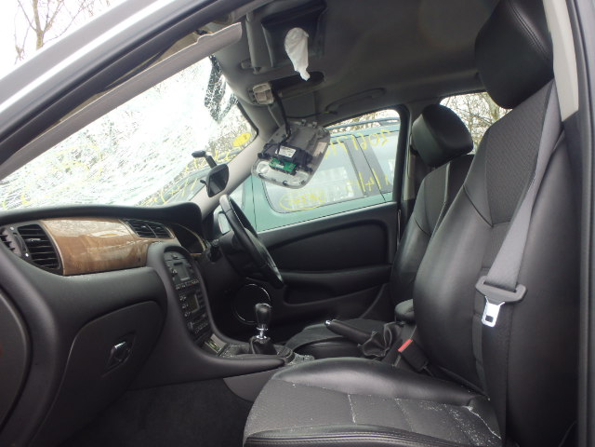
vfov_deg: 49.7
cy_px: 224
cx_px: 298
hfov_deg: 63.4
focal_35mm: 28
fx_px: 481
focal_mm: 5
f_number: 3.9
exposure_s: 1/60
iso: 125
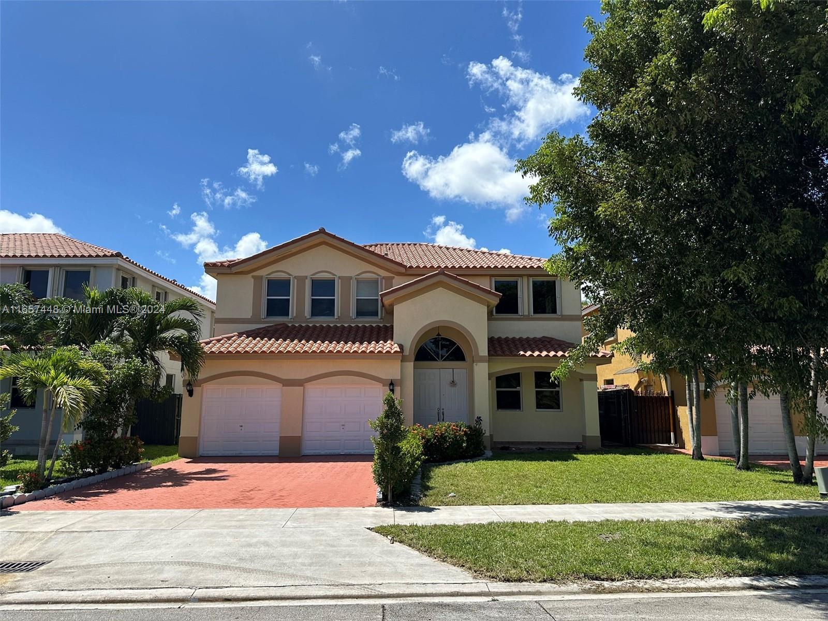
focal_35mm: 24
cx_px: 414
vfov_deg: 56.8
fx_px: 574
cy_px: 310
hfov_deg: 71.6
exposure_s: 1/5525
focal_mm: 6.86
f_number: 1.78
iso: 80
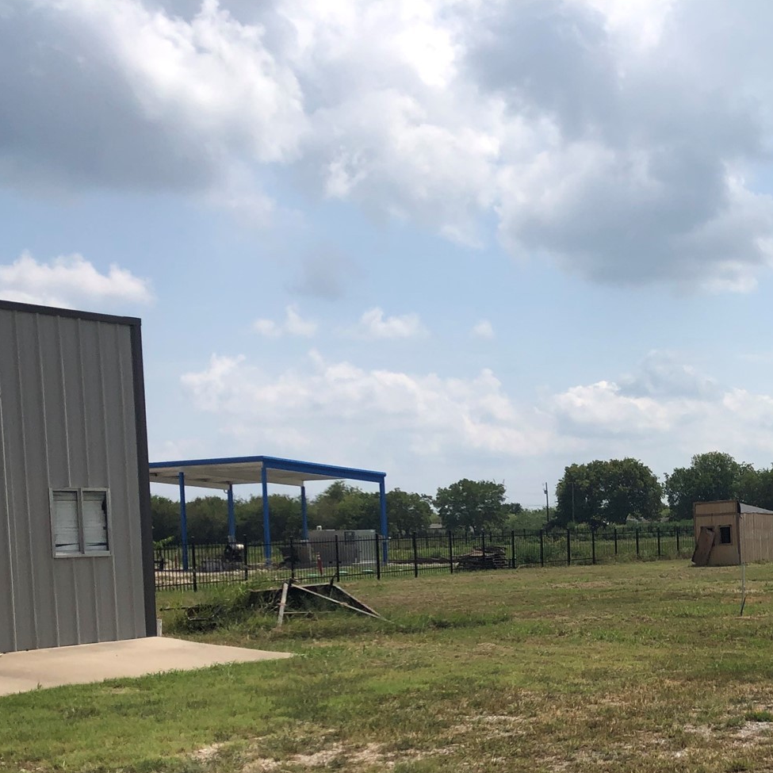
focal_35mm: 52
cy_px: 605
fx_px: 1314
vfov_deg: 32.0
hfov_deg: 30.8
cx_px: 745
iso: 25
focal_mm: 4
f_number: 1.8
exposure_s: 1/4425
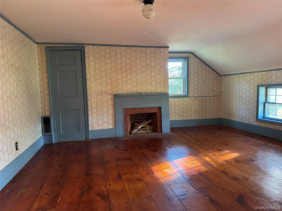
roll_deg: +1.8
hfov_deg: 71.6
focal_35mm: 24
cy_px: 106
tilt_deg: -4.9
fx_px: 196
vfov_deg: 56.8
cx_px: 141
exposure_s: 1/60
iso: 640
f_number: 1.78
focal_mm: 6.76
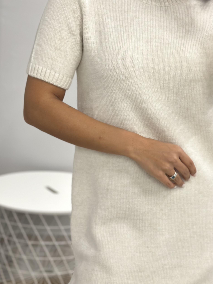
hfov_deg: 19.0
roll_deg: -4.2
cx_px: 152
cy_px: 133
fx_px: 632
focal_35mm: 77
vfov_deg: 25.3
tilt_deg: -30.1
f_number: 1.78
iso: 100
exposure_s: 1/50
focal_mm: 6.86
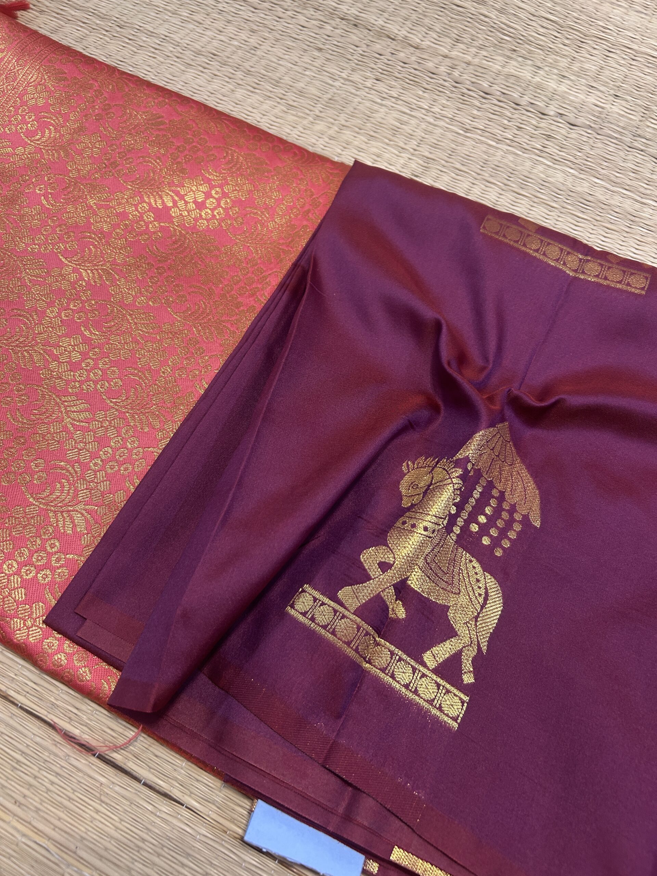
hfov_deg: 53.1
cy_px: 438
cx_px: 328
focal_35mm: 26
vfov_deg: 67.3
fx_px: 658
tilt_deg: -64.2
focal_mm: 5.7
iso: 160
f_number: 1.5
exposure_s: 1/50
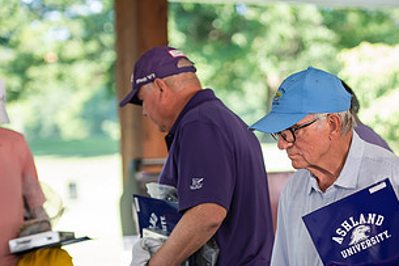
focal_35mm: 175
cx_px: 313
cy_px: 206
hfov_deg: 11.7
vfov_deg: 7.8
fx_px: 1938
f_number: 3.2
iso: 320
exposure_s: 1/250
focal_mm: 92
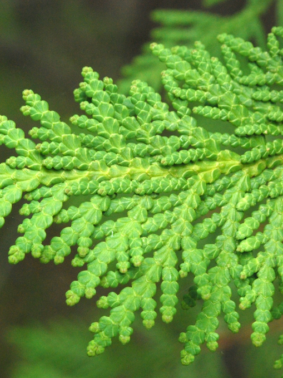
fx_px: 1305
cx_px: 133
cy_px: 188
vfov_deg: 16.5
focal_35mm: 120
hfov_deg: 12.4
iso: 800
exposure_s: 1/20
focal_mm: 55
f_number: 11
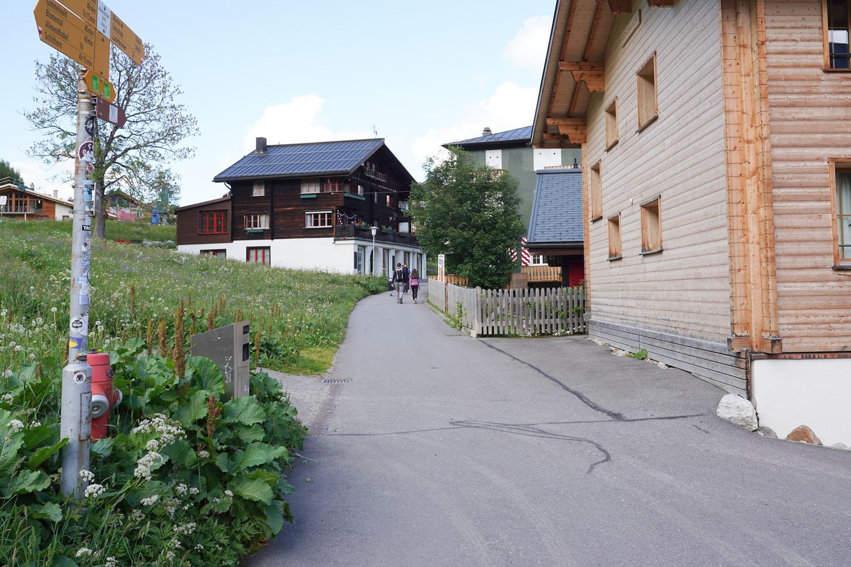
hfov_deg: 57.0
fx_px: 780
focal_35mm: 33
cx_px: 492
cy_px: 235
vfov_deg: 39.8
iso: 100
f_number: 8
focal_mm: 24
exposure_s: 1/100
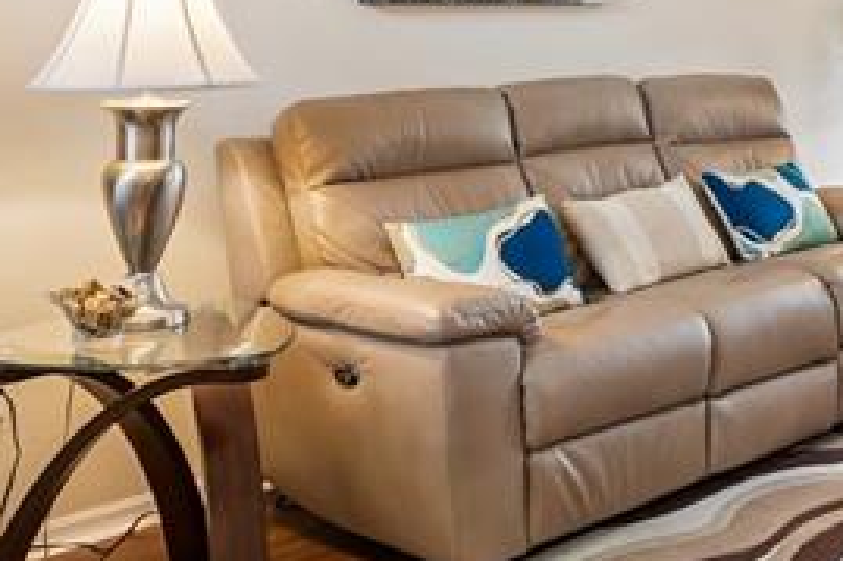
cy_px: 0
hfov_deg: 29.6
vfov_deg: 21.5
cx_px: 928
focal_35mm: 61
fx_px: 1427
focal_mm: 16
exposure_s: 1/2.5
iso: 200
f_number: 9
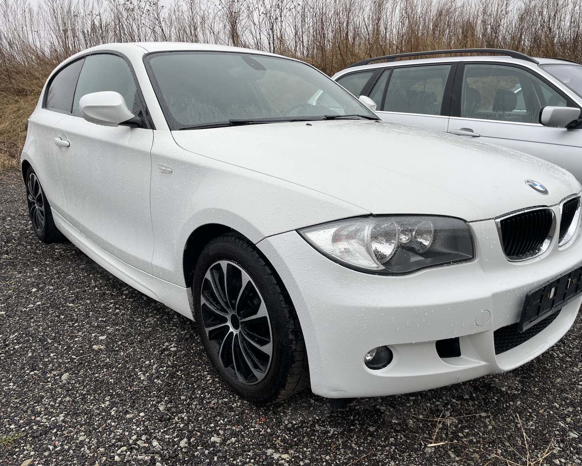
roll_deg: -1.5
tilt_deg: -17.3
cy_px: 237
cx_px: 301
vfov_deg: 51.5
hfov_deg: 62.2
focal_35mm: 28
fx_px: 482
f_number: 1.6
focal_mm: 4.2
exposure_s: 1/306
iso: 32
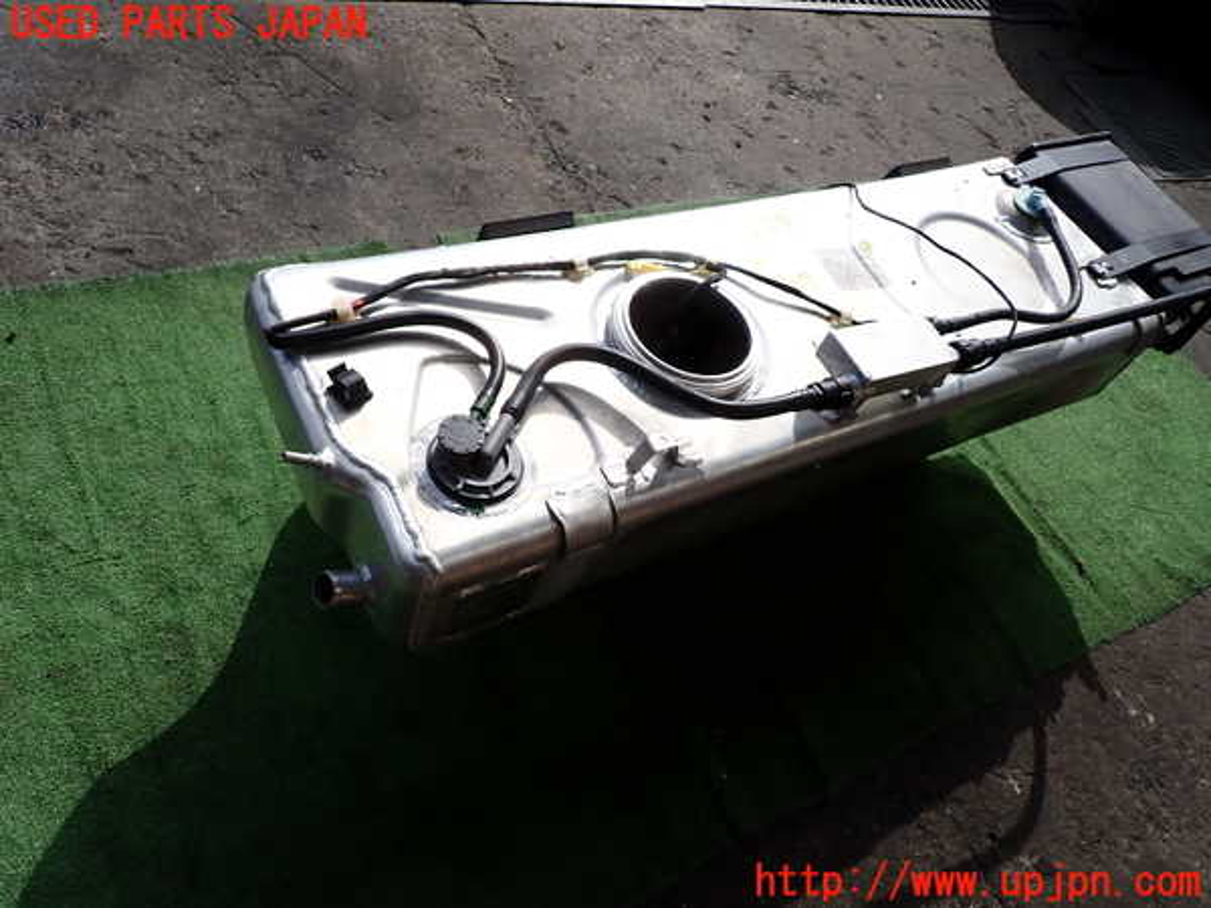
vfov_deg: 54.9
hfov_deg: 69.4
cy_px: 454
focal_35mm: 25
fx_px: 875
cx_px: 606
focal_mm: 4.5
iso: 100
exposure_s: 1/250
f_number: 8
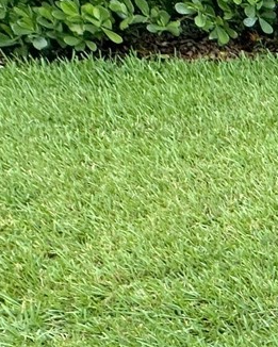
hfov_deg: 12.5
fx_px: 689
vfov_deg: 26.3
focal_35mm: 67
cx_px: 780
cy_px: 373
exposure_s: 1/99
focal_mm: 2.22
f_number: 2.2
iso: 50
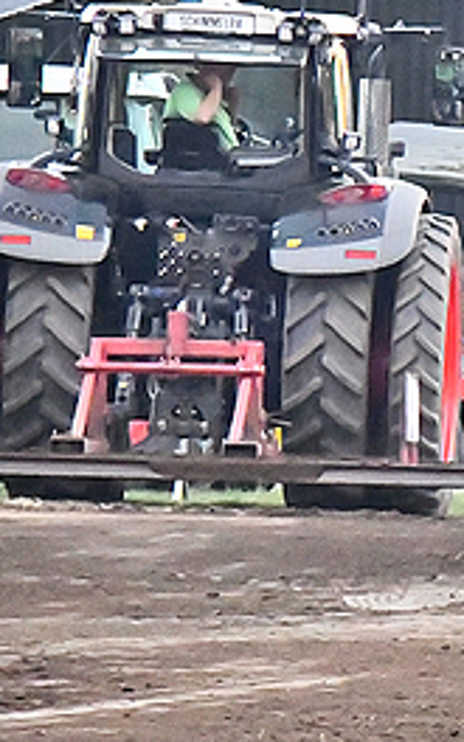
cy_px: 282
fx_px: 18715
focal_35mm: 925
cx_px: 956
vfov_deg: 2.3
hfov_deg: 1.4
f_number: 5.6
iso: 8000
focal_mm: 200
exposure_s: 1/400
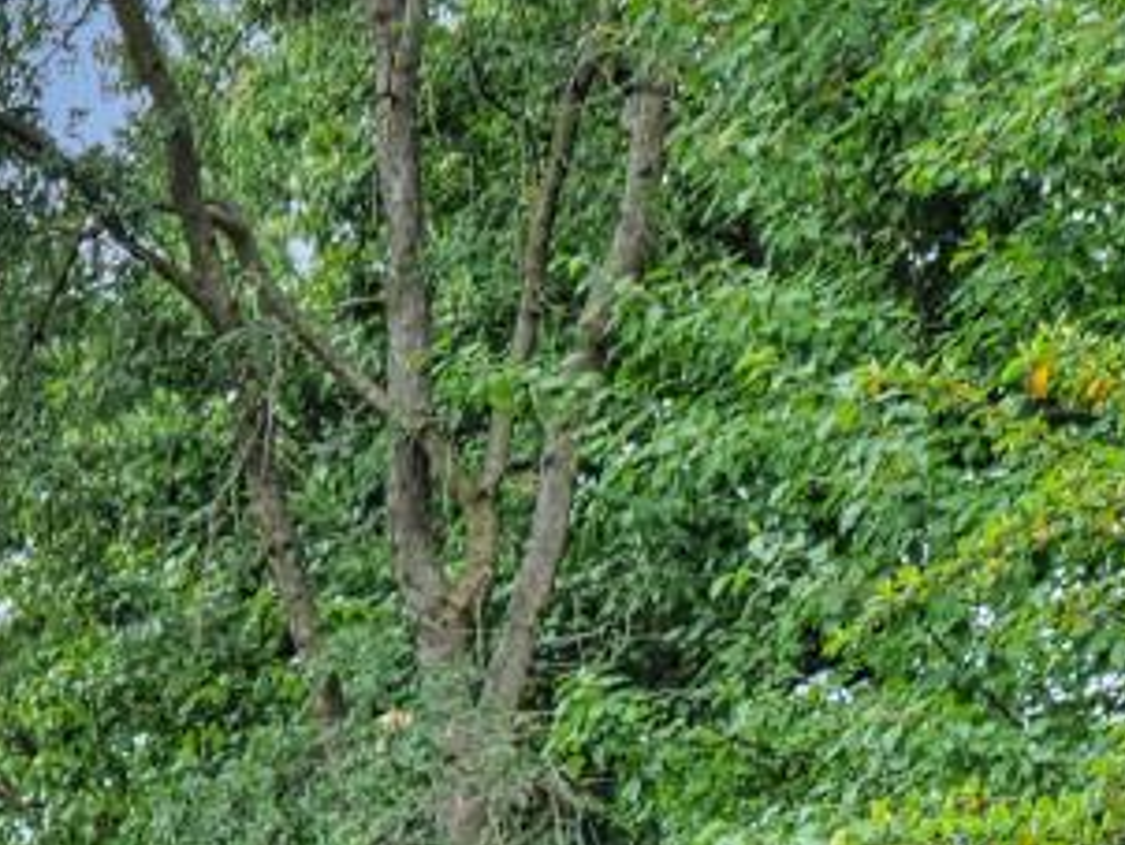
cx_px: -1285
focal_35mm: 129
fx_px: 4196
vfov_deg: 10.2
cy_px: 1938
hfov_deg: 12.8
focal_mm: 13
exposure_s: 1/200
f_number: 3.5
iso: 100
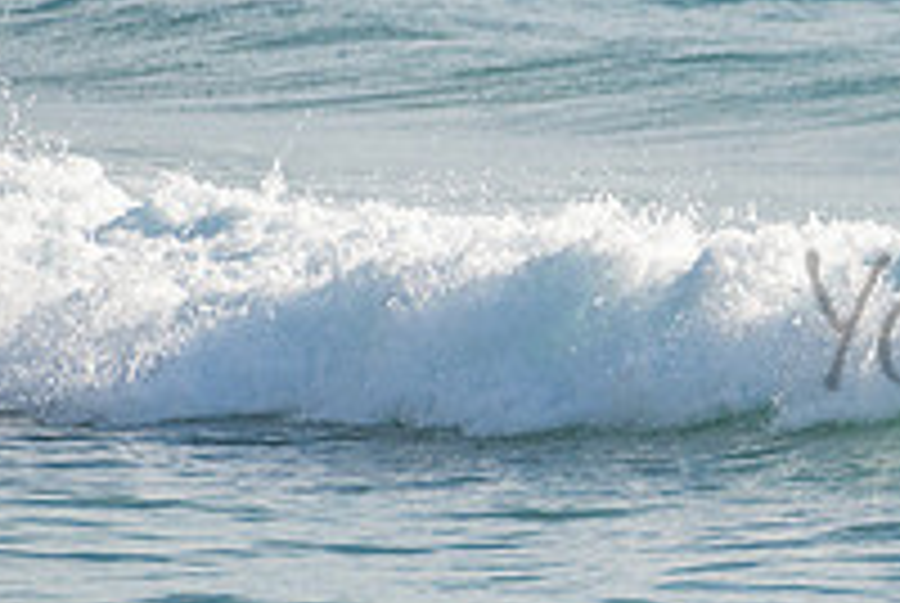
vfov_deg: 1.0
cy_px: 281
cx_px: 1269
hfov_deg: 1.4
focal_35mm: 1447
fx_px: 36228
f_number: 5.6
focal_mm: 500
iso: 180
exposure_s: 1/2000
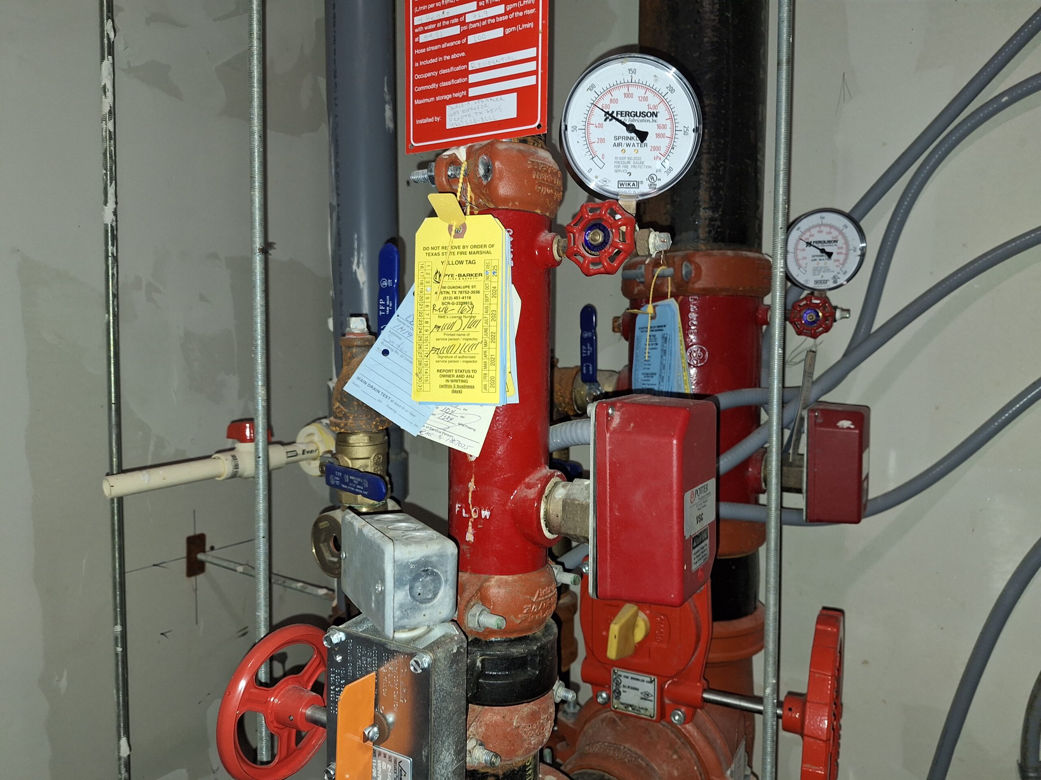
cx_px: 520
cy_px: 390
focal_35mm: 23
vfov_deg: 58.9
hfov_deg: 73.9
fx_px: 692
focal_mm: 5.54
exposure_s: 1/40
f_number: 1.8
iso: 100
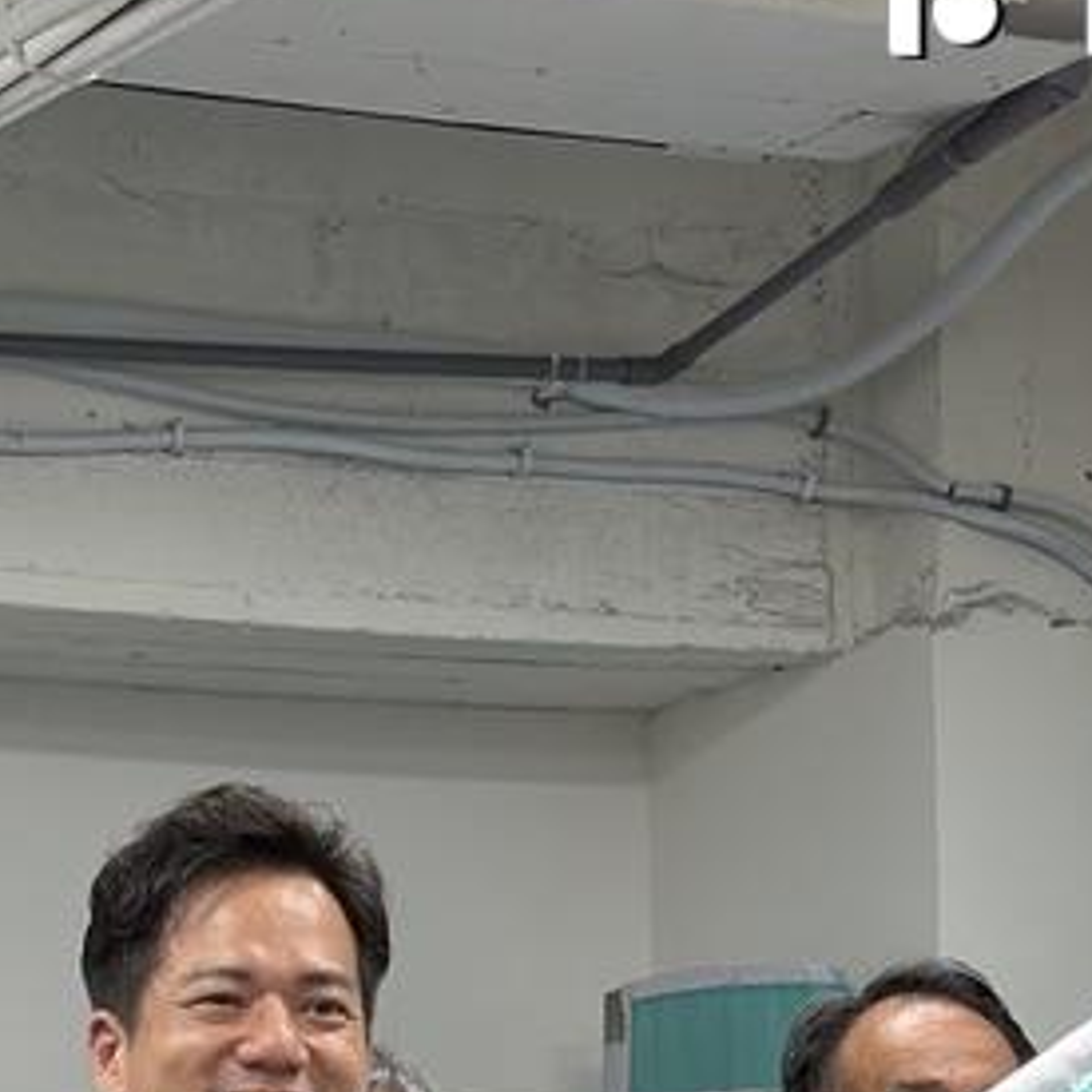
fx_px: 5639
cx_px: -68
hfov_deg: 10.9
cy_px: 1402
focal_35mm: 158
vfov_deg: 10.8
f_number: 1.78
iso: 64
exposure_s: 1/60
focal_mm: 6.76
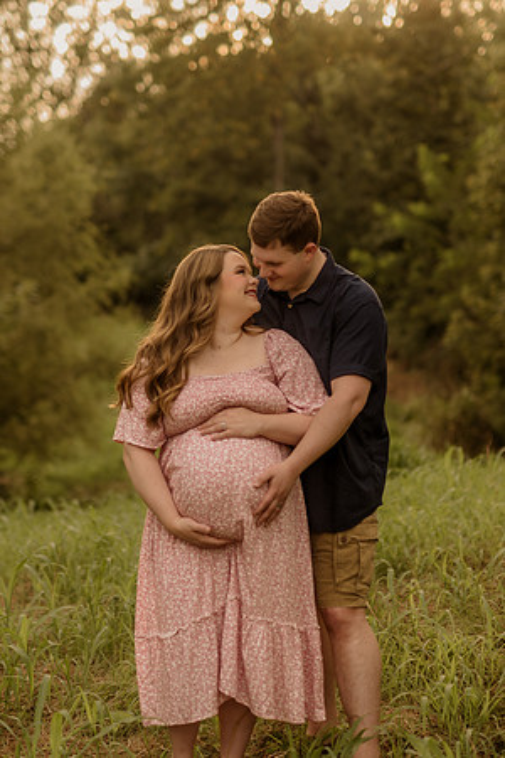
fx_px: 1578
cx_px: 252
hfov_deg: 18.2
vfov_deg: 27.0
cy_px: 379
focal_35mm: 75
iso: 125
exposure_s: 1/640
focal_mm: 50
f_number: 1.8
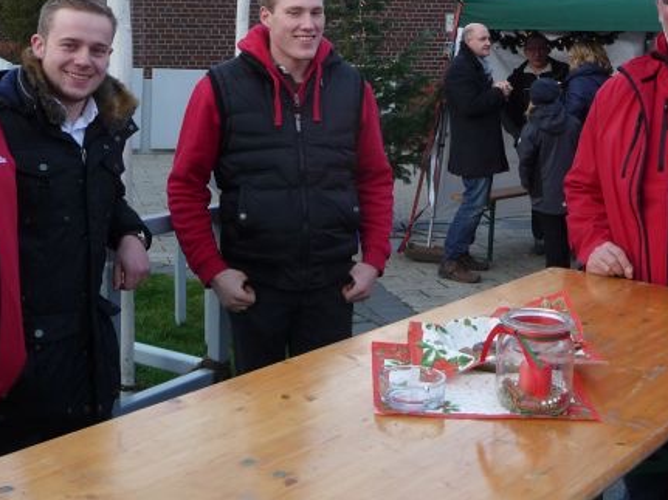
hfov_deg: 36.8
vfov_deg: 27.3
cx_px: 360
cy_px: 74
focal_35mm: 52
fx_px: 1003
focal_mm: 4.7
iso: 100
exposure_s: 1/125
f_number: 3.3
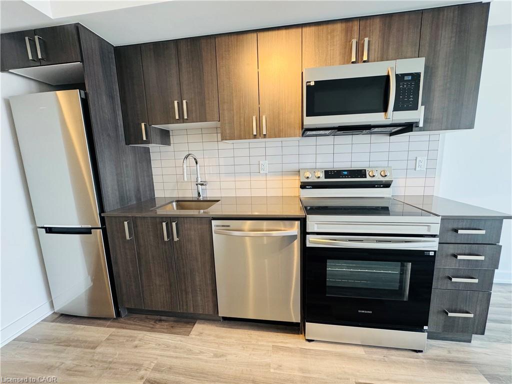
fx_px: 207
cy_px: 192
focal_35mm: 14
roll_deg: +1.7
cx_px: 256
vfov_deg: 85.7
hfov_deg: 102.1
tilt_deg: -9.2
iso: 250
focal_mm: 2.22
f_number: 2.2
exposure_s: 1/120
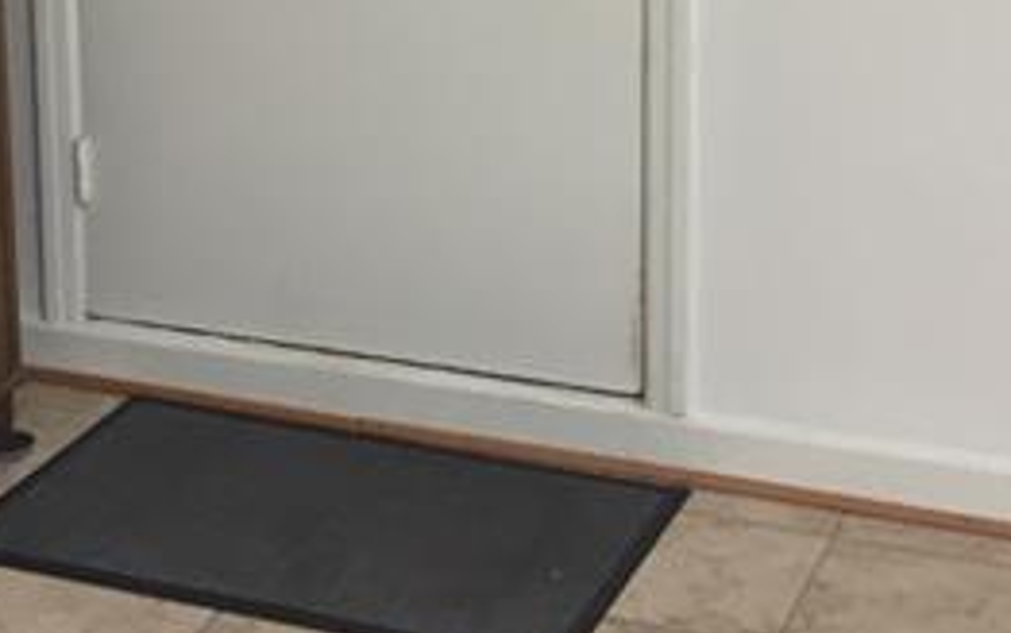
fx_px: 2591
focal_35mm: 94
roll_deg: +1.4
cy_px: -96
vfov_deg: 13.6
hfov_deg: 21.8
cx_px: 224
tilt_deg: -11.3
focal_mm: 4.15
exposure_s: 1/30
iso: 32
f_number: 2.2
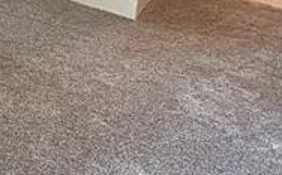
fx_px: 622
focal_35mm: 81
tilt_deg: -7.9
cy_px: -179
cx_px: -268
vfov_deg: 13.6
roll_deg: -0.7
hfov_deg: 18.2
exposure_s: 1/120
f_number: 2.2
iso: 125
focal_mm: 2.22
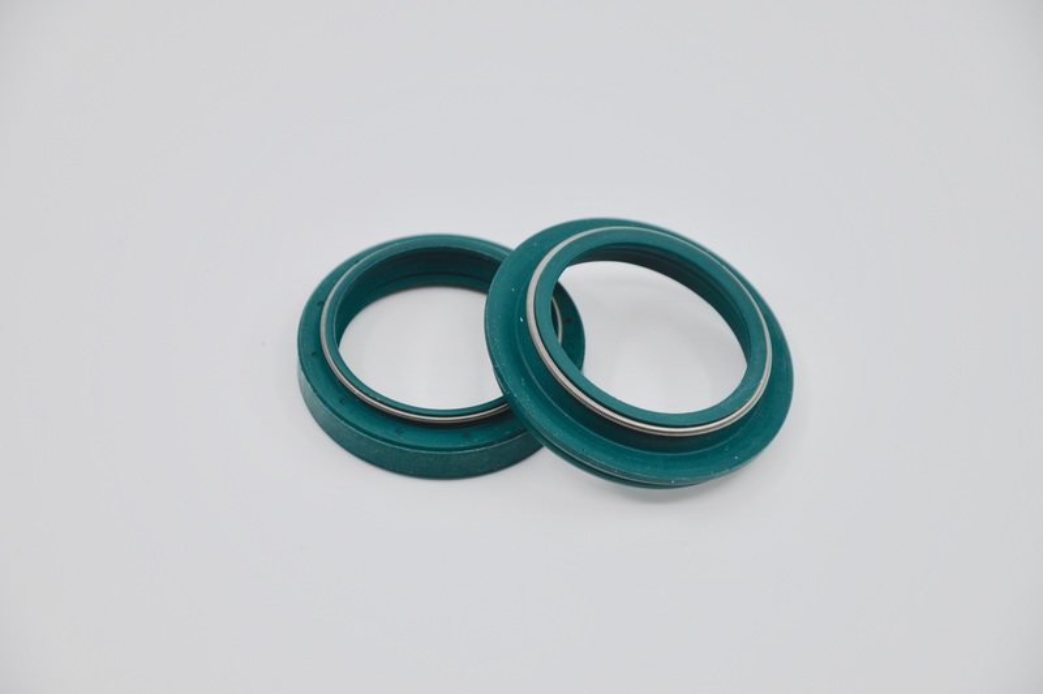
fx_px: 4559
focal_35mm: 158
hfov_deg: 13.1
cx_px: 522
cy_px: 347
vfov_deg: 8.7
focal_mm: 105
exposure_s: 1/160
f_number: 6.3
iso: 100
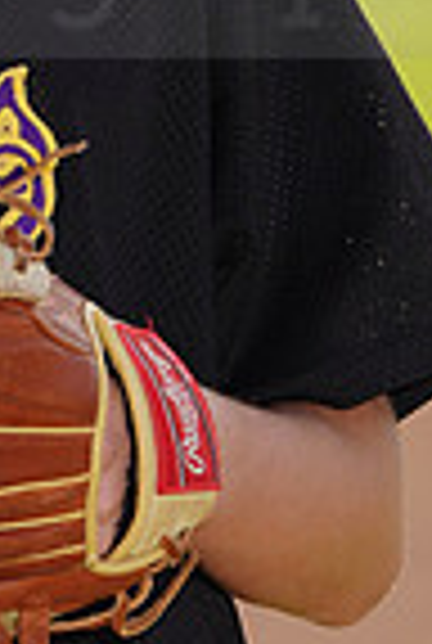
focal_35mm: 927
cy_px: -86
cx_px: -47
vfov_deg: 2.2
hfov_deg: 1.5
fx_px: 16605
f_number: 9
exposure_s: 1/200
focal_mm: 229
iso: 100
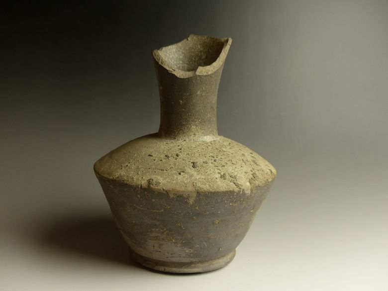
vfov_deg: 30.9
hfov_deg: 40.4
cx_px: 194
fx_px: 527
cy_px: 146
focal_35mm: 47
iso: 200
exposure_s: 1/50
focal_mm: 8.4
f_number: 2.8
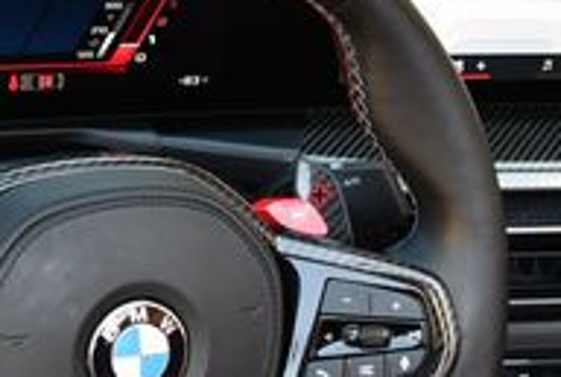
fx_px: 2077
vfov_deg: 10.3
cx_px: 257
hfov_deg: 15.4
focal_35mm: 133
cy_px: 324
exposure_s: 1/250
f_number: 3.8
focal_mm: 20
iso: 560
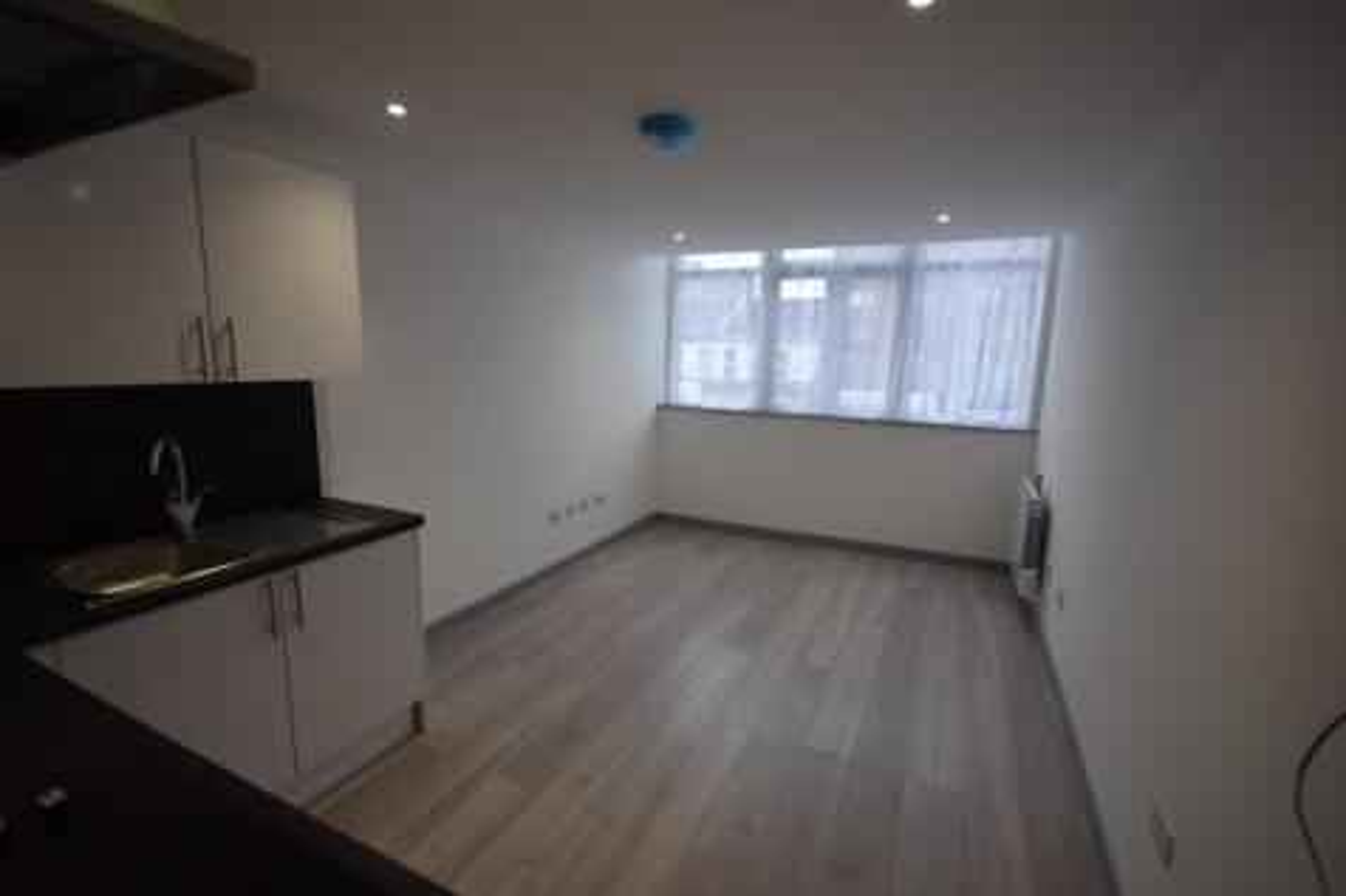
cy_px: 448
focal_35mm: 15
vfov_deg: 77.3
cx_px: 673
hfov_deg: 100.4
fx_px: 561
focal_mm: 10
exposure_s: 1/100
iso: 400
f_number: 5
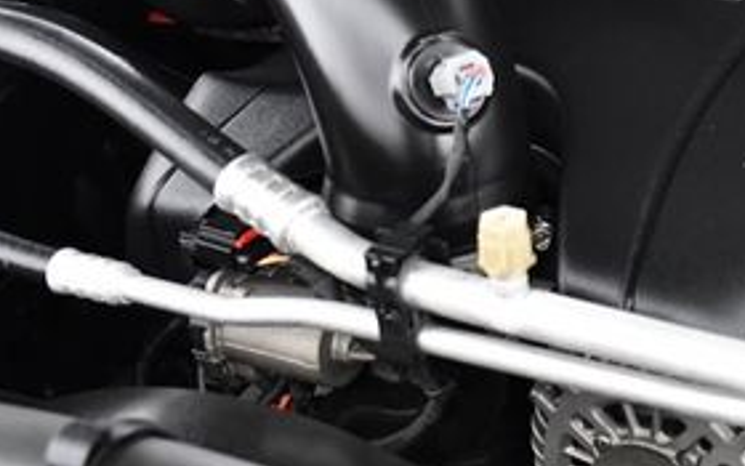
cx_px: 804
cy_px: 142
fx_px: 1706
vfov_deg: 15.5
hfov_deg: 23.3
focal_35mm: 84
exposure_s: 1/60
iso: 2500
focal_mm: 24
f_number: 4
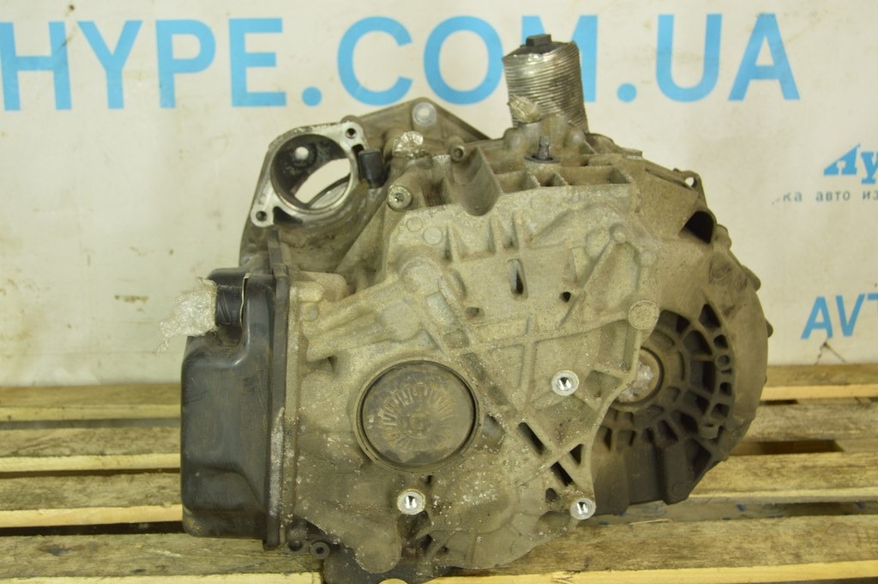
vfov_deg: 29.8
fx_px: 1097
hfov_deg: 43.6
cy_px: 292
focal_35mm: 45
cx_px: 439
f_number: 5.6
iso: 400
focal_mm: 30
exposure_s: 1/20
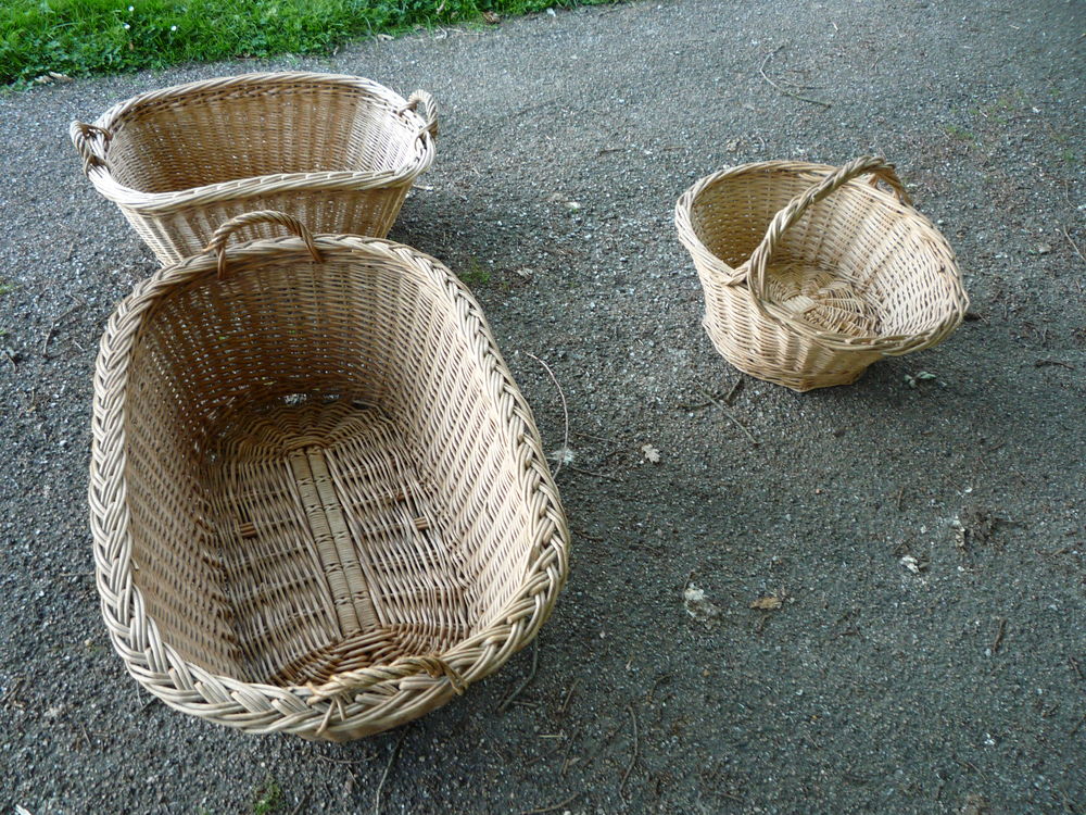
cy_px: 408
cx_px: 543
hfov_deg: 60.0
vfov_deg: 46.8
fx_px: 941
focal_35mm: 30
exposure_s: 1/30
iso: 160
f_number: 3.3
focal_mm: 5.2
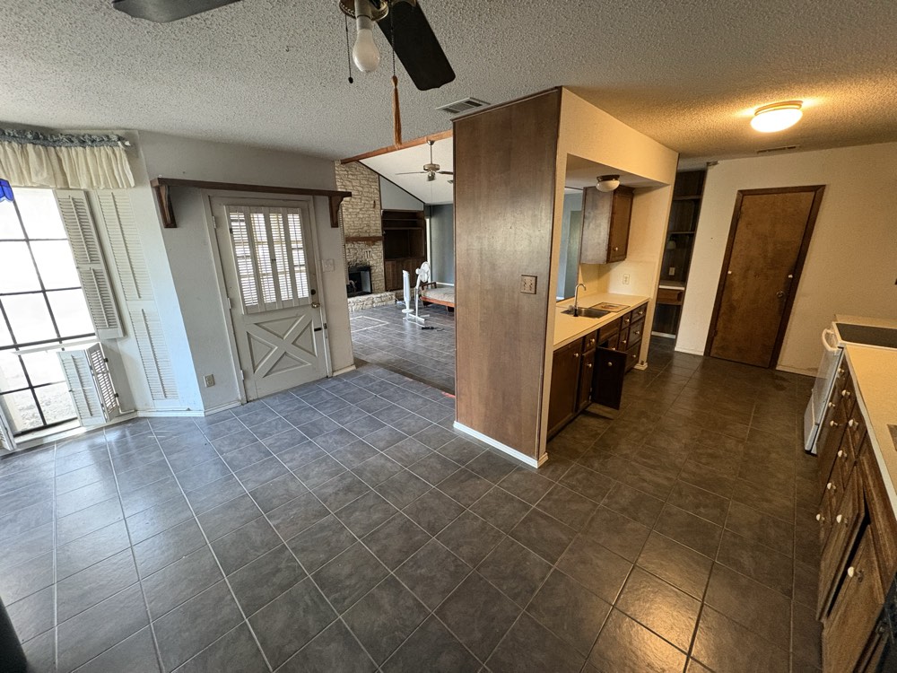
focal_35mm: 14
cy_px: 336
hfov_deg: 102.1
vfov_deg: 85.7
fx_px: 363
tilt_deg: -15.7
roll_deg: +1.4
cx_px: 448
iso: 640
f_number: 2.2
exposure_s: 1/60
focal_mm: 2.22
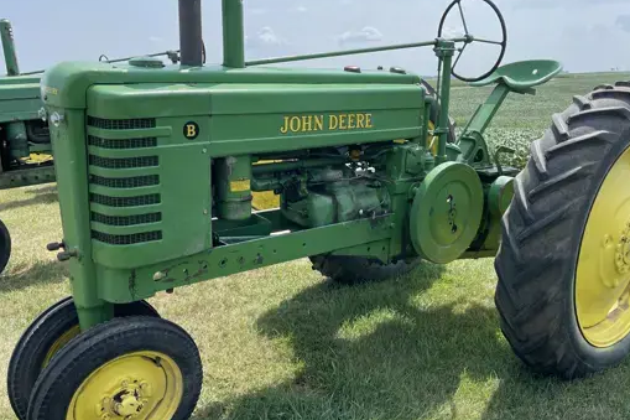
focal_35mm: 34
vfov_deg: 38.9
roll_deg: +3.0
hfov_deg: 55.8
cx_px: 337
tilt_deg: -10.5
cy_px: 209
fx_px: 595
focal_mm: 5.1
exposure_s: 1/2288
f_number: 1.6
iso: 32
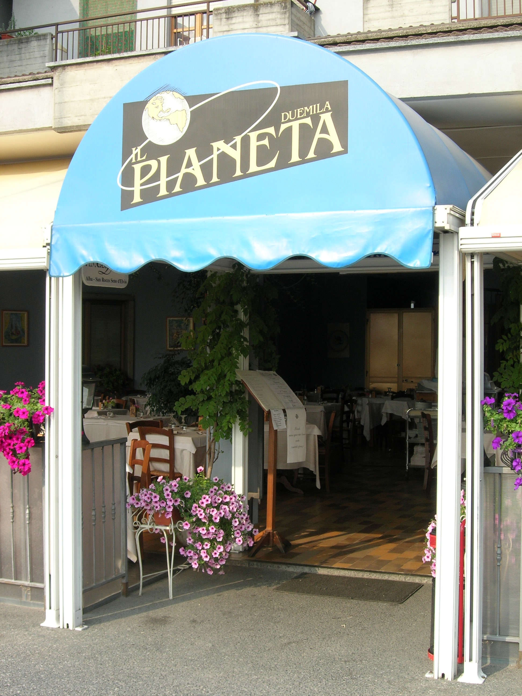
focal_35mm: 51
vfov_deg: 37.5
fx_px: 1025
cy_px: 348
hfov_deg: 28.6
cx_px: 261
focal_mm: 10.6
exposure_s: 1/150
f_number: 5.4
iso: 64
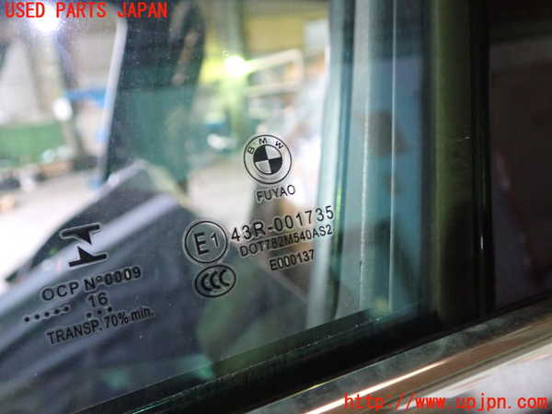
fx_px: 478
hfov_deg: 60.0
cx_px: 276
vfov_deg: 46.8
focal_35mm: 30
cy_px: 207
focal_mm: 5.4
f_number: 2.3
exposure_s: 1/30
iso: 640
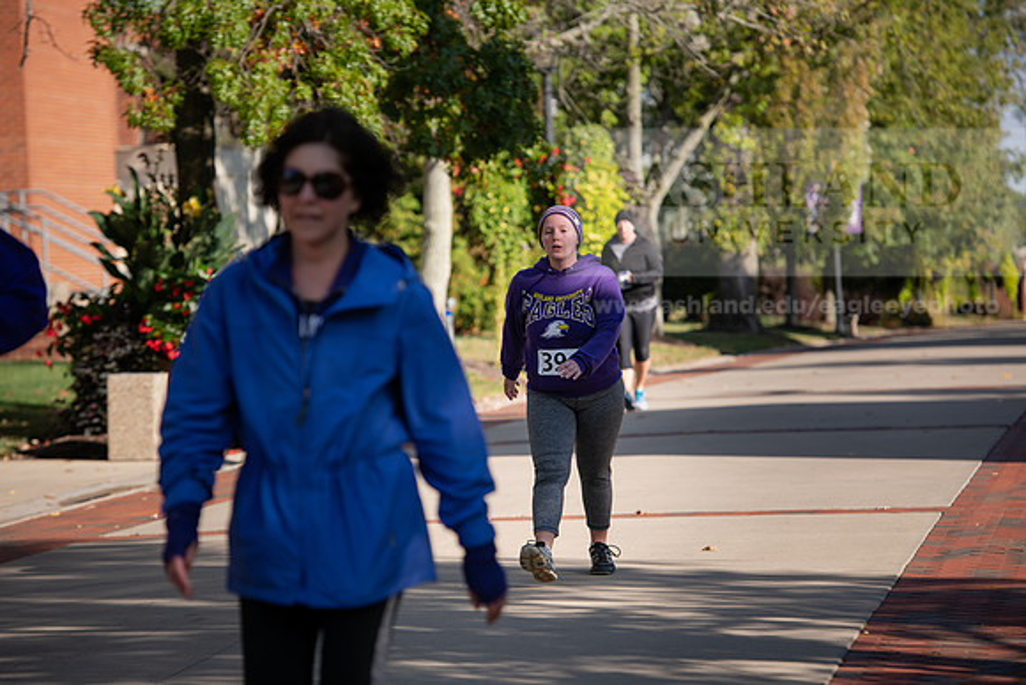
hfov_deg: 14.2
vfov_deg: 9.5
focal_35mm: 145
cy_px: 342
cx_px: 513
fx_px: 4133
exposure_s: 1/1000
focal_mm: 145
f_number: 4.5
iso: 250
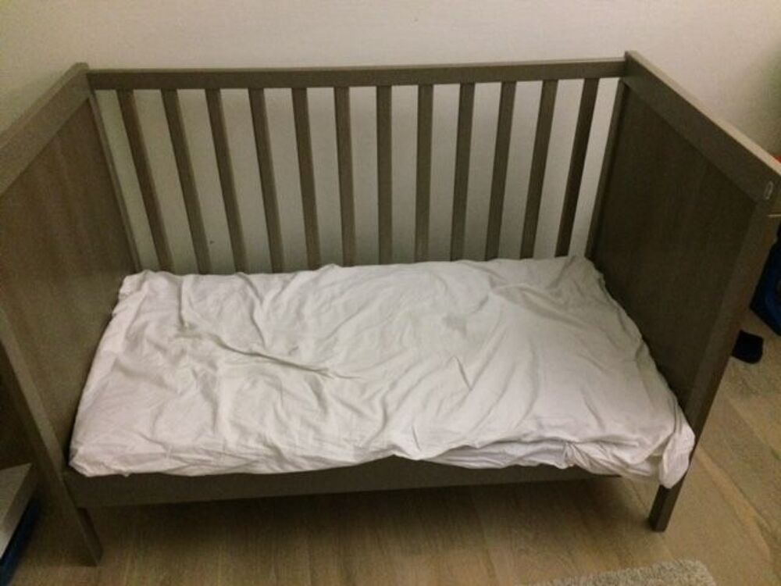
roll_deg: +0.7
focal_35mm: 29
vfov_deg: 48.2
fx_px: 654
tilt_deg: -36.0
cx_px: 390
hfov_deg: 61.7
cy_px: 293
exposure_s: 1/17
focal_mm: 4.15
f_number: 2.2
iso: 500
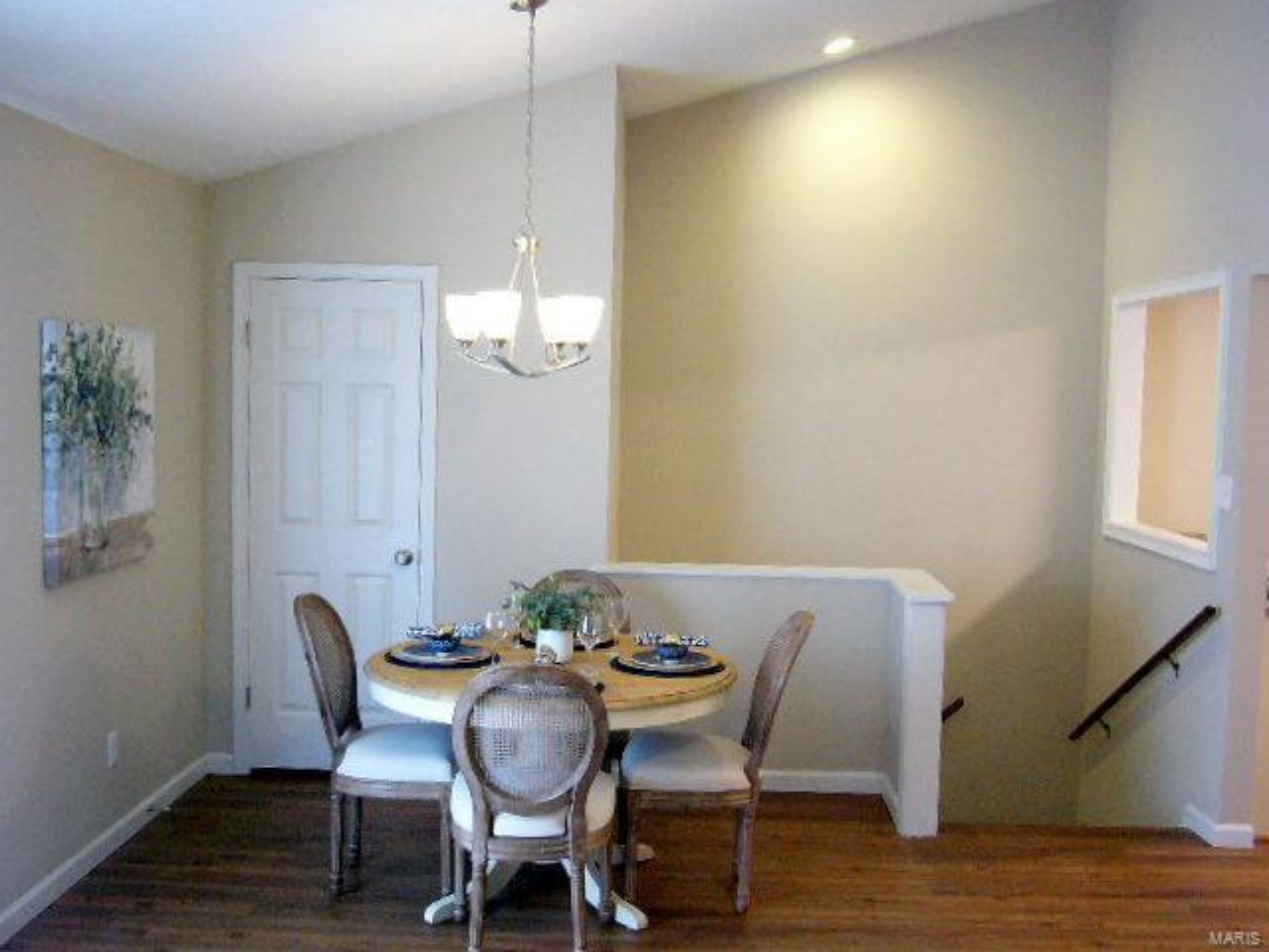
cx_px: 634
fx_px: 1283
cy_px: 476
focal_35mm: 35
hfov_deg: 52.6
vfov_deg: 40.7
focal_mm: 5.8
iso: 400
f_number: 2.8
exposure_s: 1/40
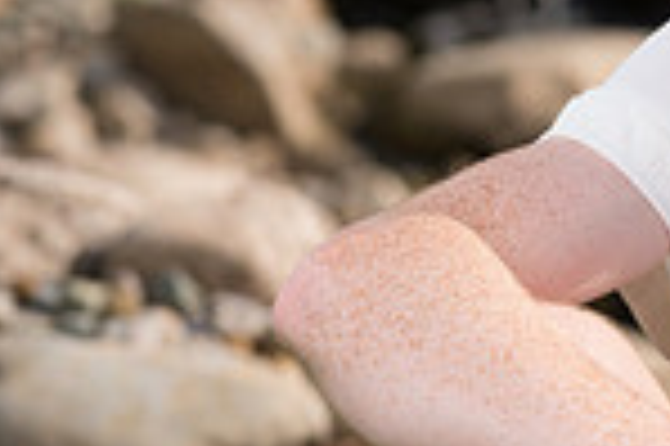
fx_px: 11191
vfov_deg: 2.3
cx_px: 1039
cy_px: -30
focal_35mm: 602
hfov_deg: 3.4
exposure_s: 1/250
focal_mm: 135
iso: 31
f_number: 5
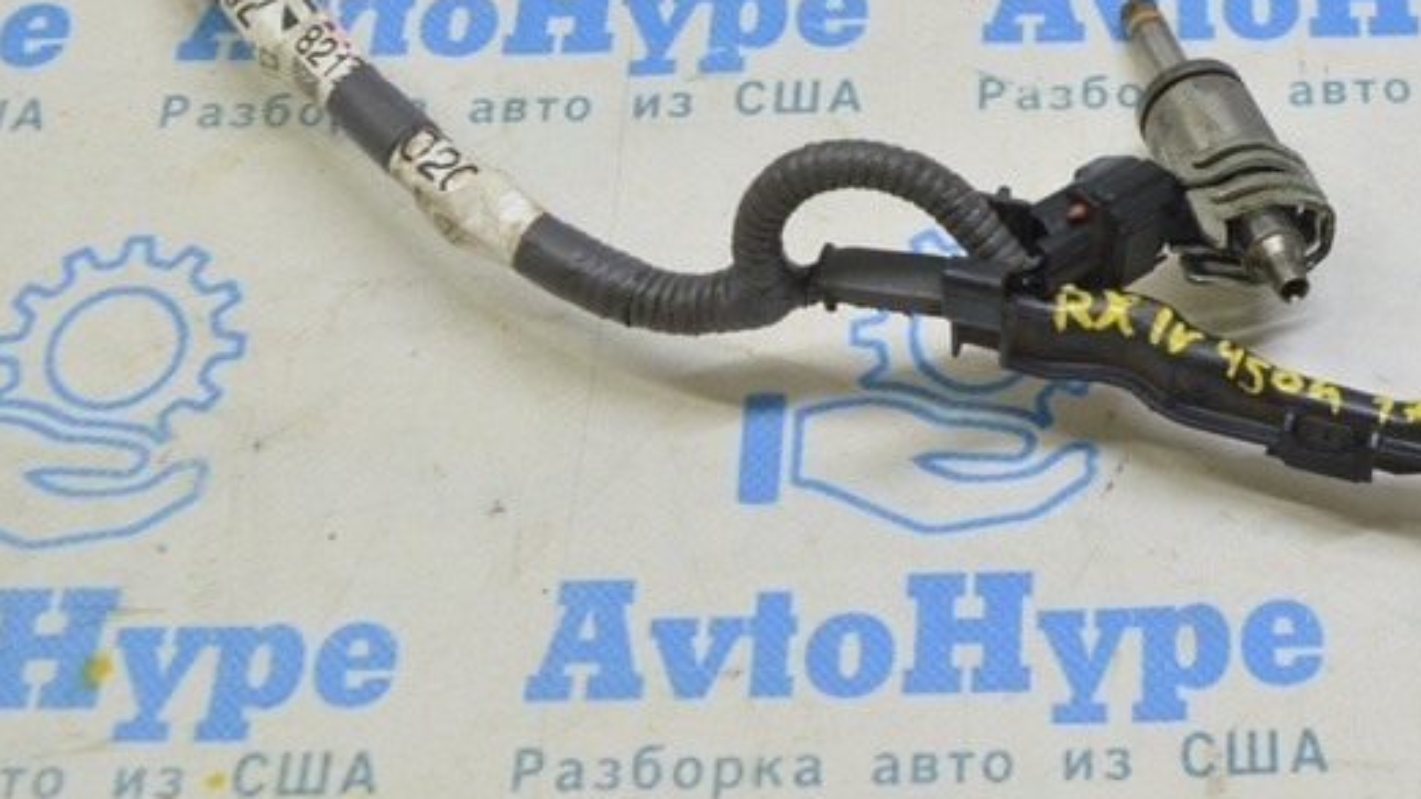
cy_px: 94
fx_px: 2788
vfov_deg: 16.1
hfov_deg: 27.8
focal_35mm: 74
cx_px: 1219
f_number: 5.6
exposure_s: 1/25
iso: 400
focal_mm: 24
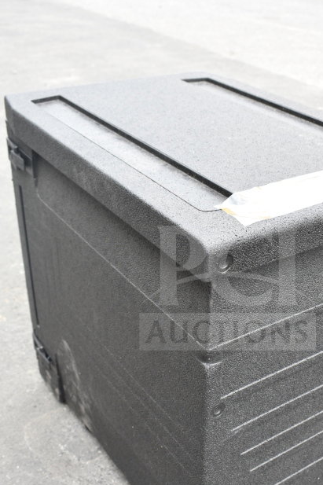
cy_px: 288
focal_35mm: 47
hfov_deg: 28.5
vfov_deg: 42.0
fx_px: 629
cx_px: 227
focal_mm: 21
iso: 200
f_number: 4.5
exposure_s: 1/100
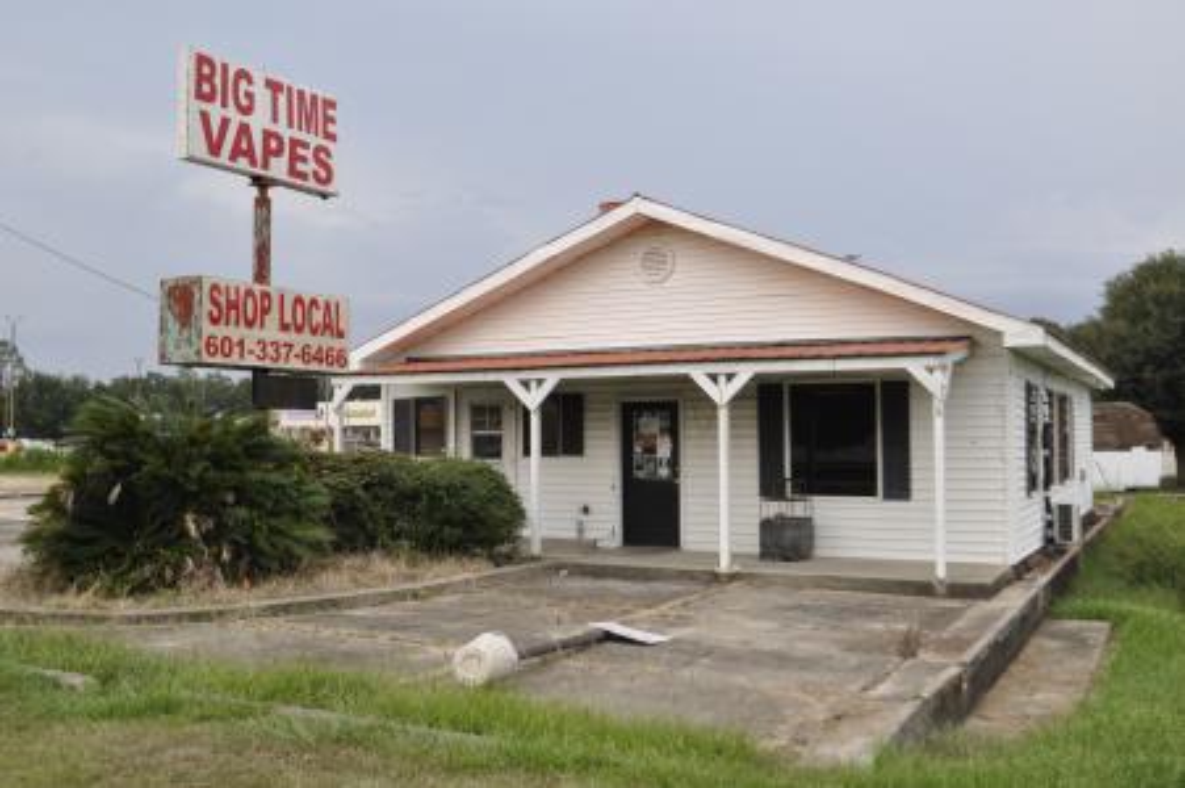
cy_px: 394
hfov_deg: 53.2
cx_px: 592
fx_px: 1184
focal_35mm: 36
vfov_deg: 36.8
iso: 360
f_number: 5.6
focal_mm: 24
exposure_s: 1/125
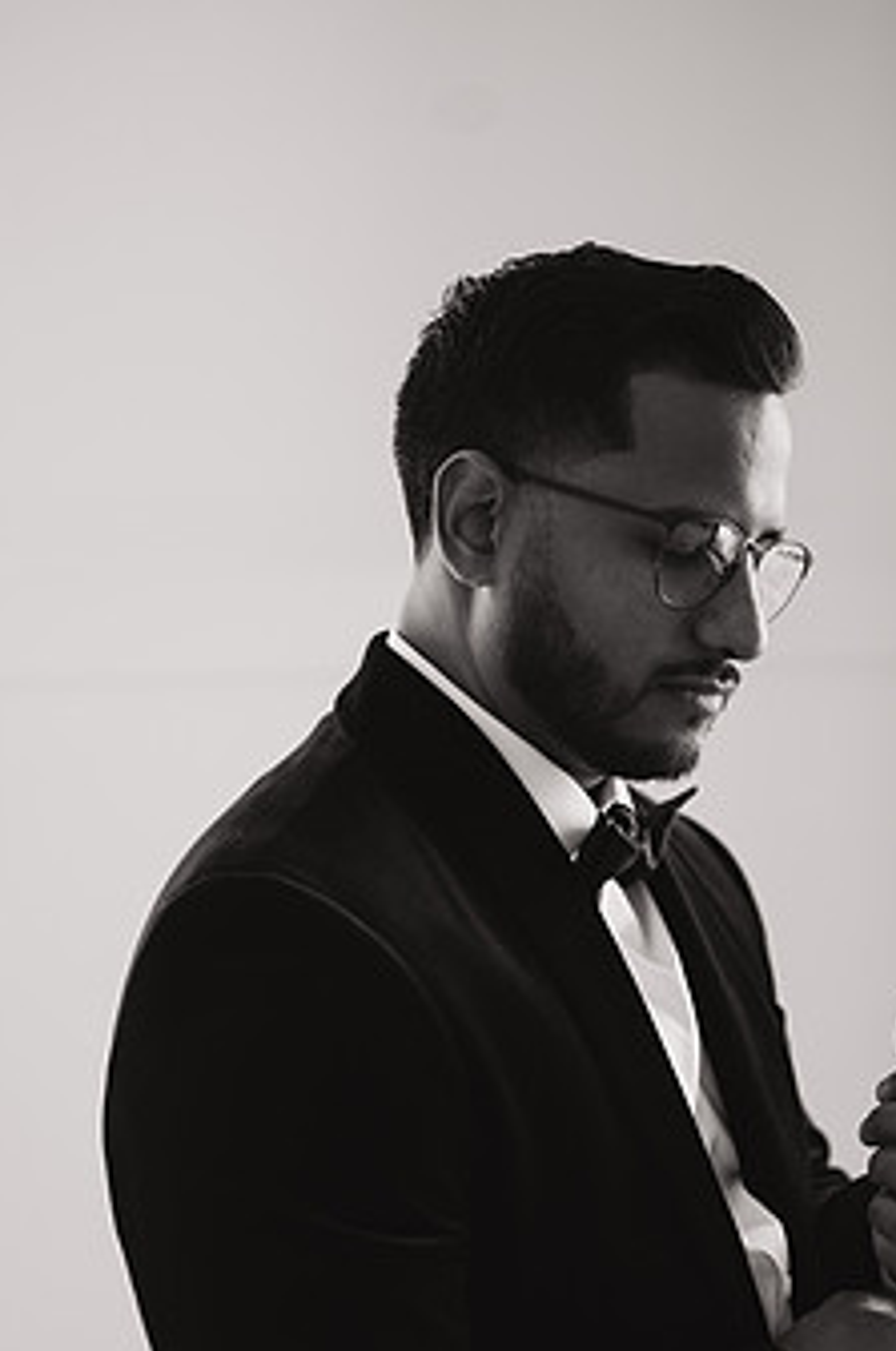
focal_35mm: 67
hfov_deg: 20.2
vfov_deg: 29.9
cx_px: 556
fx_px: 2509
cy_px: 885
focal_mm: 50
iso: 250
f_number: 2
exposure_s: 1/500
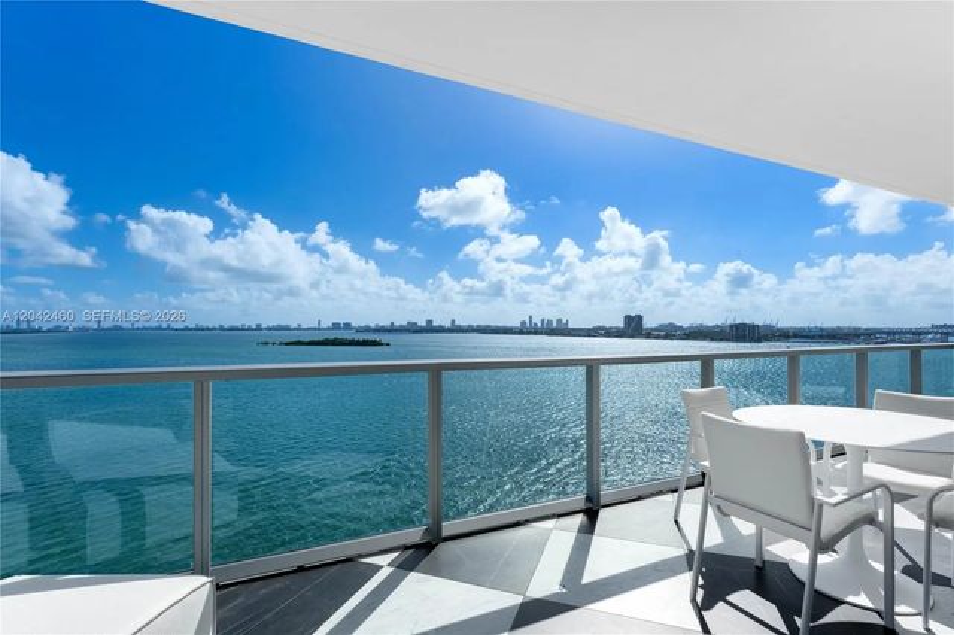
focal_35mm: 16
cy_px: 318
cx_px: 477
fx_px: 432
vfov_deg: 72.7
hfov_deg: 95.7
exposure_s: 1/640
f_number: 14
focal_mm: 16.3
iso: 80
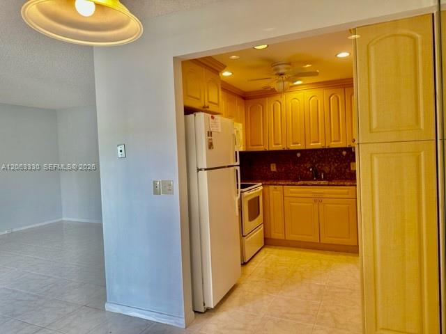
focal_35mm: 24
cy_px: 167
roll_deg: +2.1
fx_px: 309
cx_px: 223
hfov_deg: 71.6
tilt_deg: -2.5
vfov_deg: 56.8
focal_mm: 6.86
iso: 125
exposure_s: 1/60
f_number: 1.78
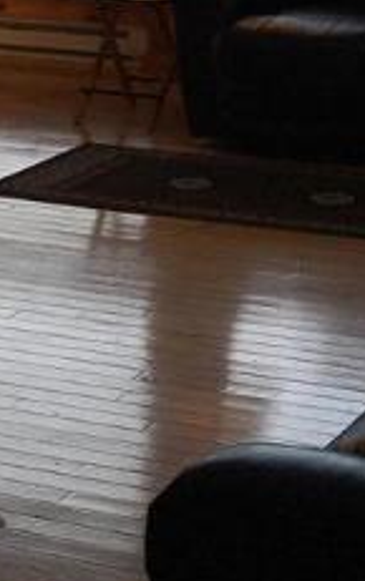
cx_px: 579
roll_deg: -0.8
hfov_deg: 12.2
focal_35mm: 102
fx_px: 1618
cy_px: -267
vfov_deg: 18.3
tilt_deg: -1.5
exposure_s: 1/388
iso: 25
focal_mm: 4.15
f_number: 2.2
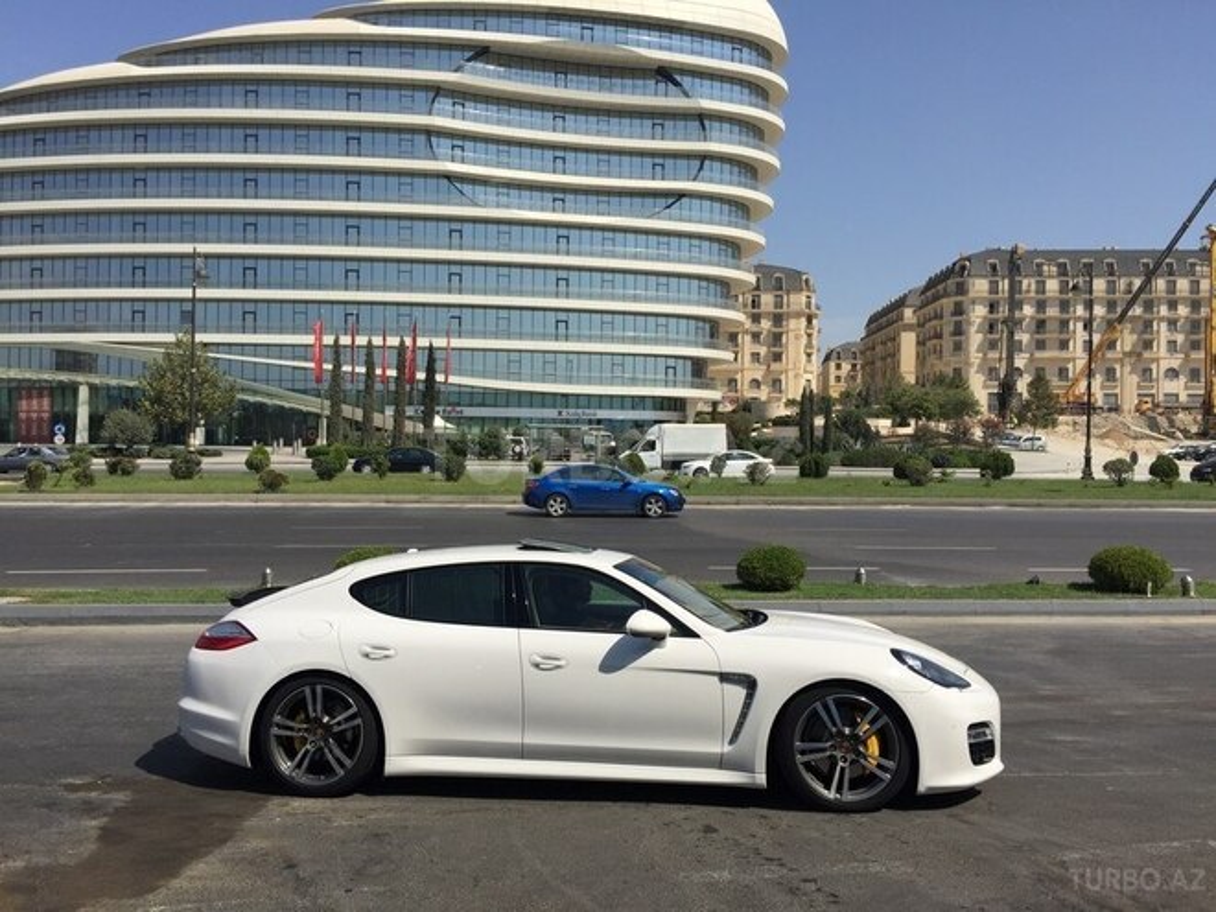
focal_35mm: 29
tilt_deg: -0.6
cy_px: 456
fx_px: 1019
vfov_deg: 48.2
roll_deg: -0.7
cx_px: 608
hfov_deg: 61.7
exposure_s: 1/3597
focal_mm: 4.15
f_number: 2.2
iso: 32
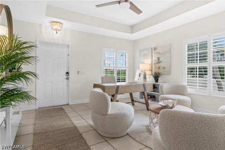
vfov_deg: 61.8
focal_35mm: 20
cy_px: 75
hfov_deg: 84.0
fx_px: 125
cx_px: 112
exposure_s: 1/6
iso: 320
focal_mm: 20
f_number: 10
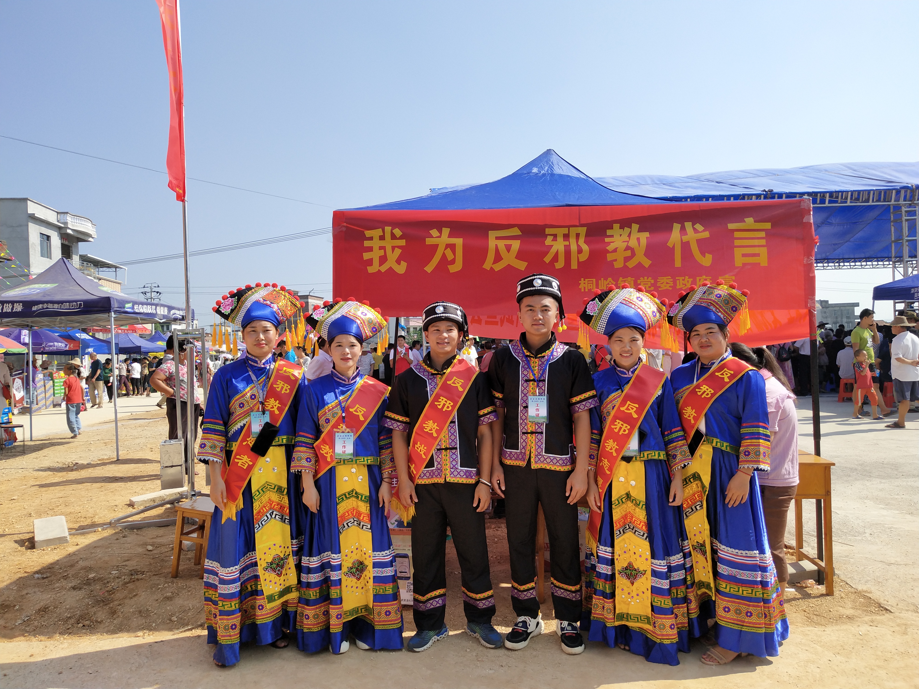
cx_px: 460
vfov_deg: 46.8
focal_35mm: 30
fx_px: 796
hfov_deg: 60.0
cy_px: 344
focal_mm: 3.95
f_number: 1.8
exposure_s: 1/2250
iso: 123
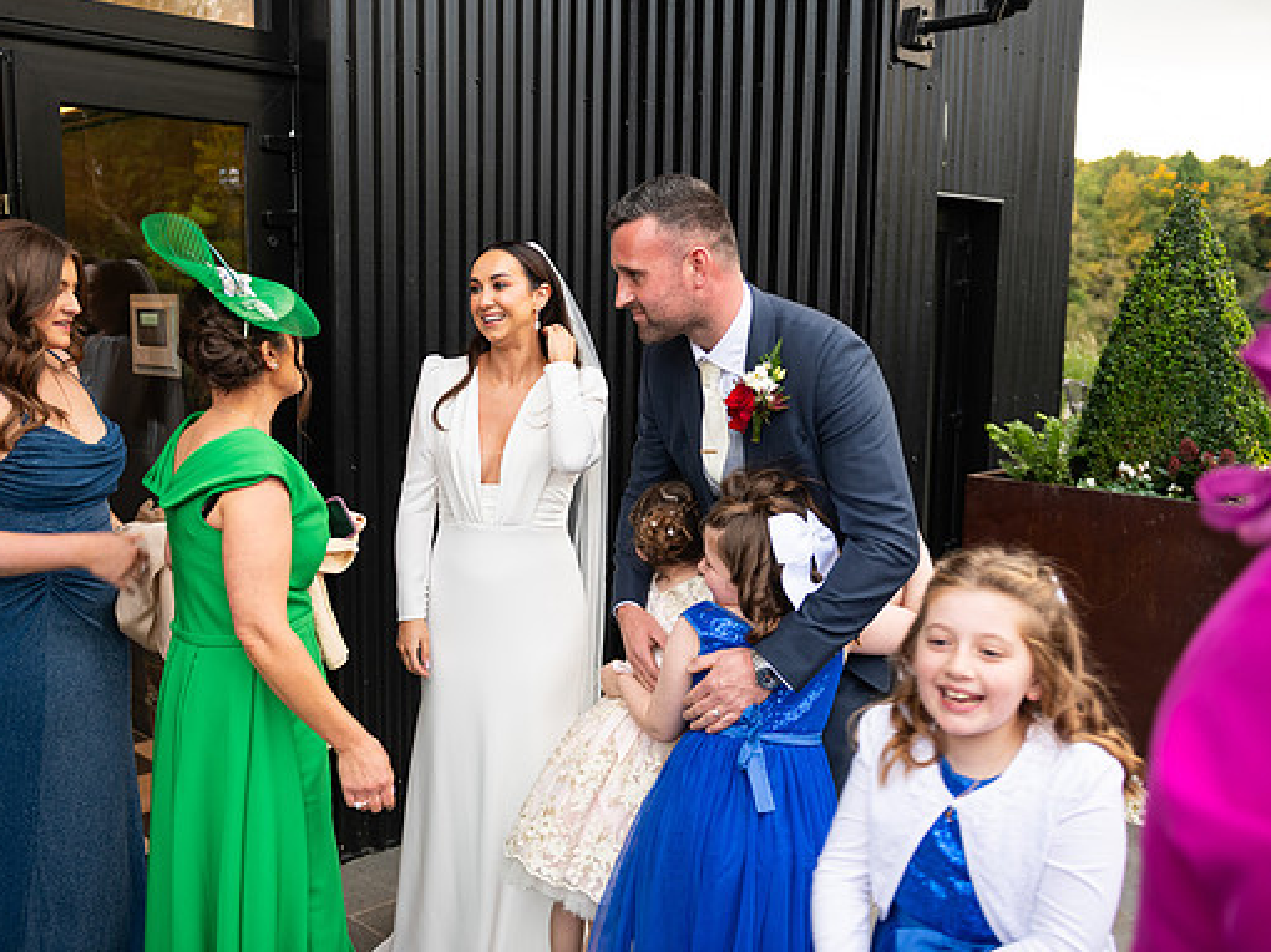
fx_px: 1284
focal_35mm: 35
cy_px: 477
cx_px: 568
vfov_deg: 40.7
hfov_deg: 52.5
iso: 320
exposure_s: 1/160
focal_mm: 32
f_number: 3.5
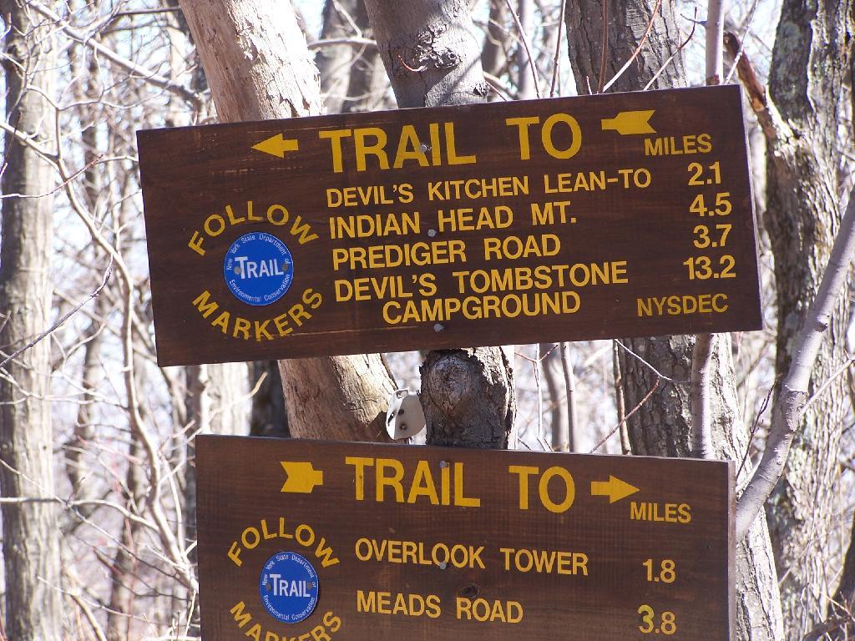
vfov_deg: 8.8
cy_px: 320
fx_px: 4174
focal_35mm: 169
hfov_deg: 11.7
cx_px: 428
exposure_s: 1/250
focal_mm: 28
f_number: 3.2
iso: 80
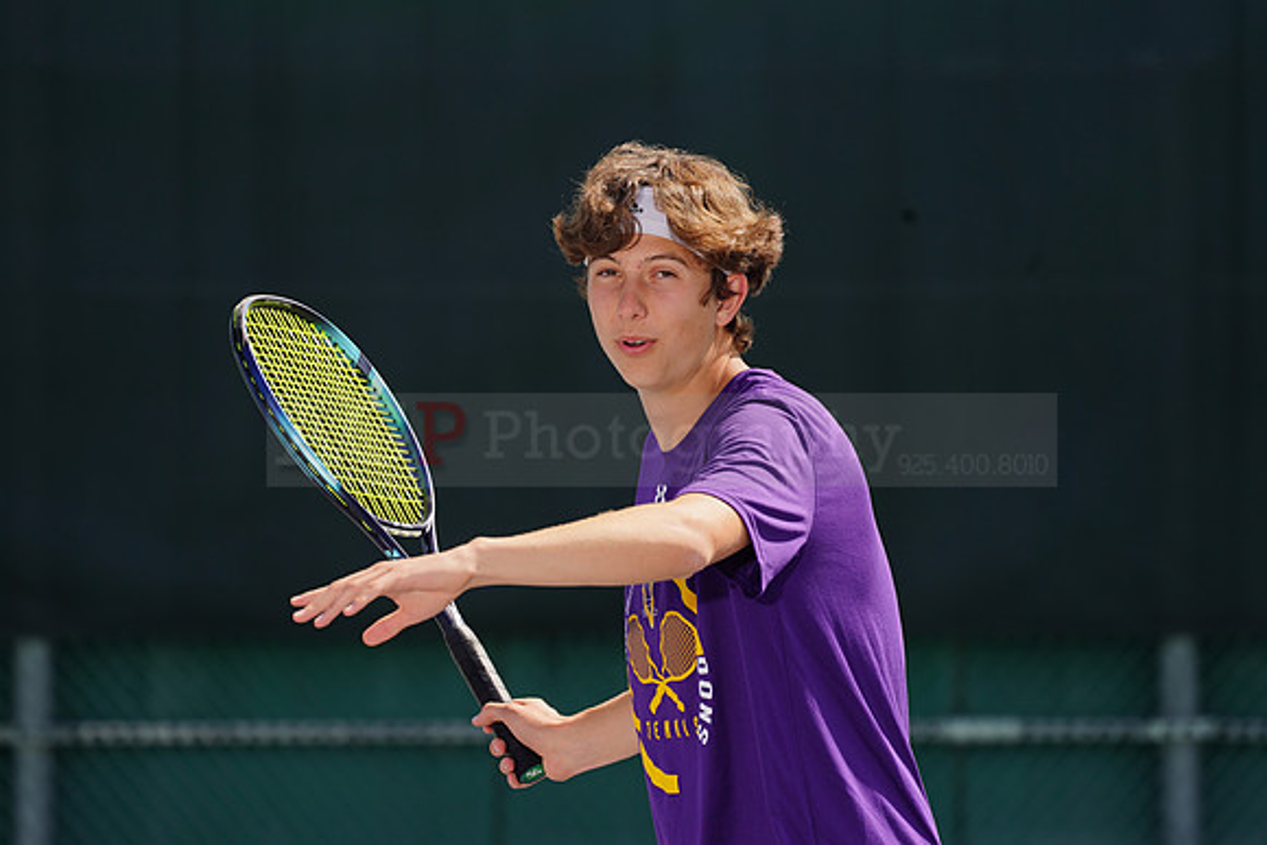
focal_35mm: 358
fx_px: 12602
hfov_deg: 5.8
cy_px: 422
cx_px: 634
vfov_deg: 3.8
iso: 100
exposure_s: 1/250
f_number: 9
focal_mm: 358
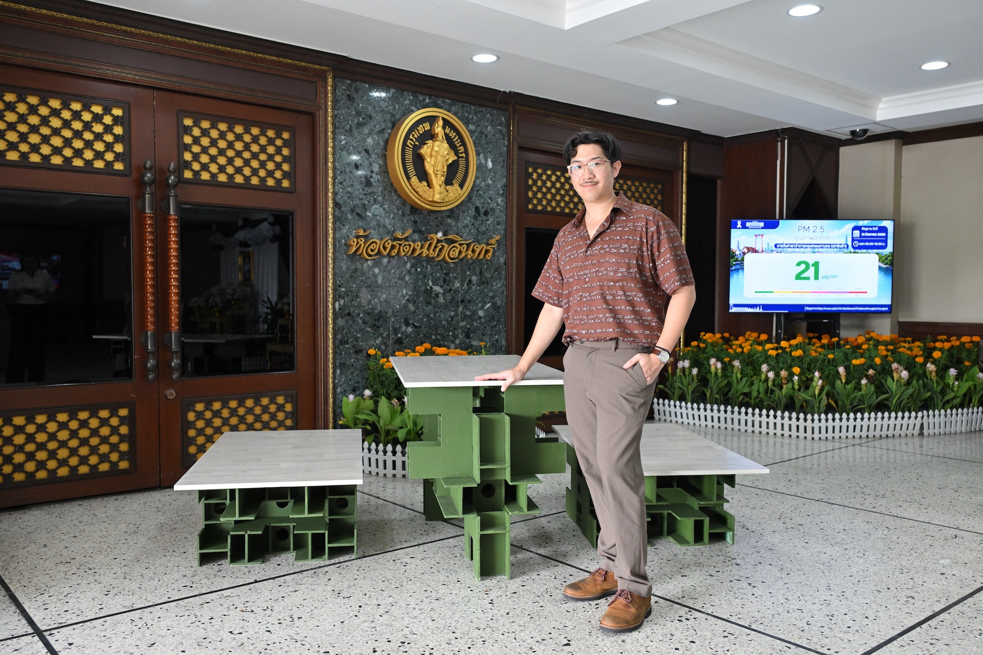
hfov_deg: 61.1
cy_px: 328
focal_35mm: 30
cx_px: 492
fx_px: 833
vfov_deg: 43.0
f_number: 4
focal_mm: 30.5
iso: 1600
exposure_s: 1/125
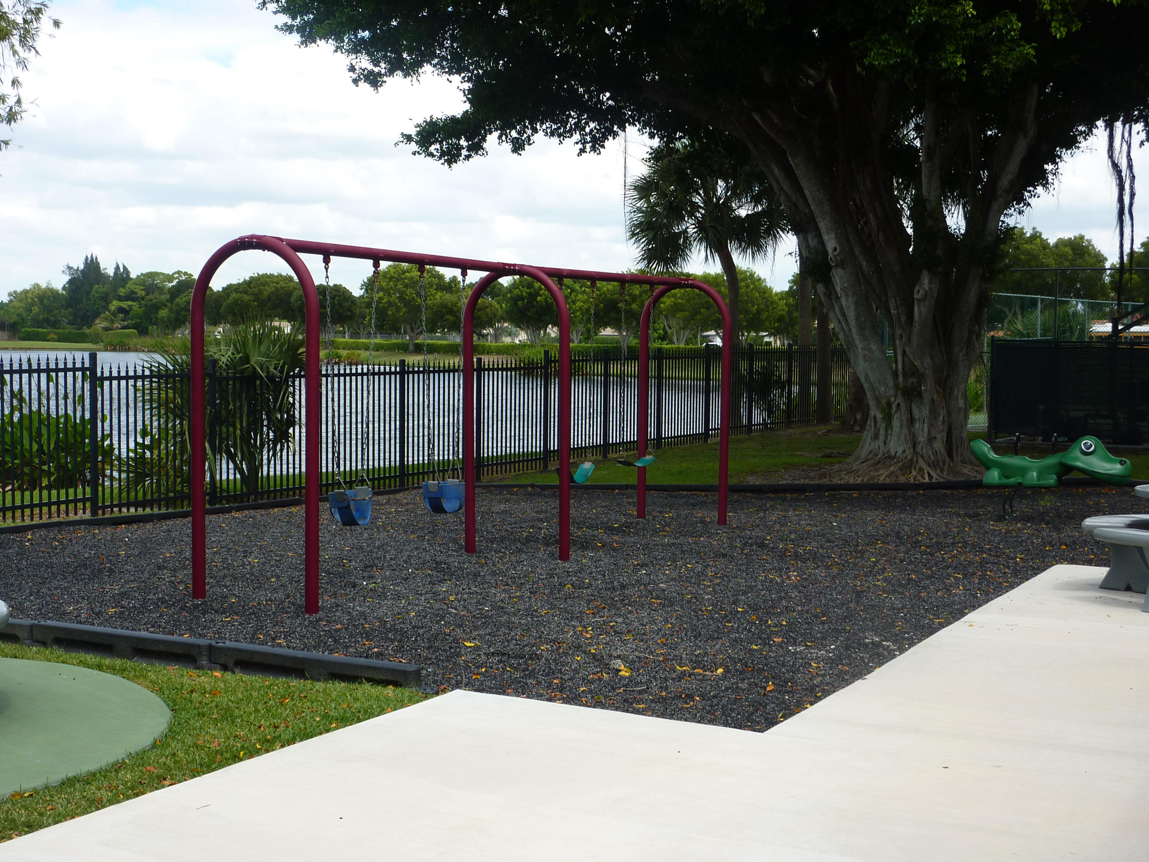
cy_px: 431
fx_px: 1593
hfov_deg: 39.7
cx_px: 574
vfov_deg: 30.3
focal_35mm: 48
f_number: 4
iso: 80
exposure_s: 1/320
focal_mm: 7.9
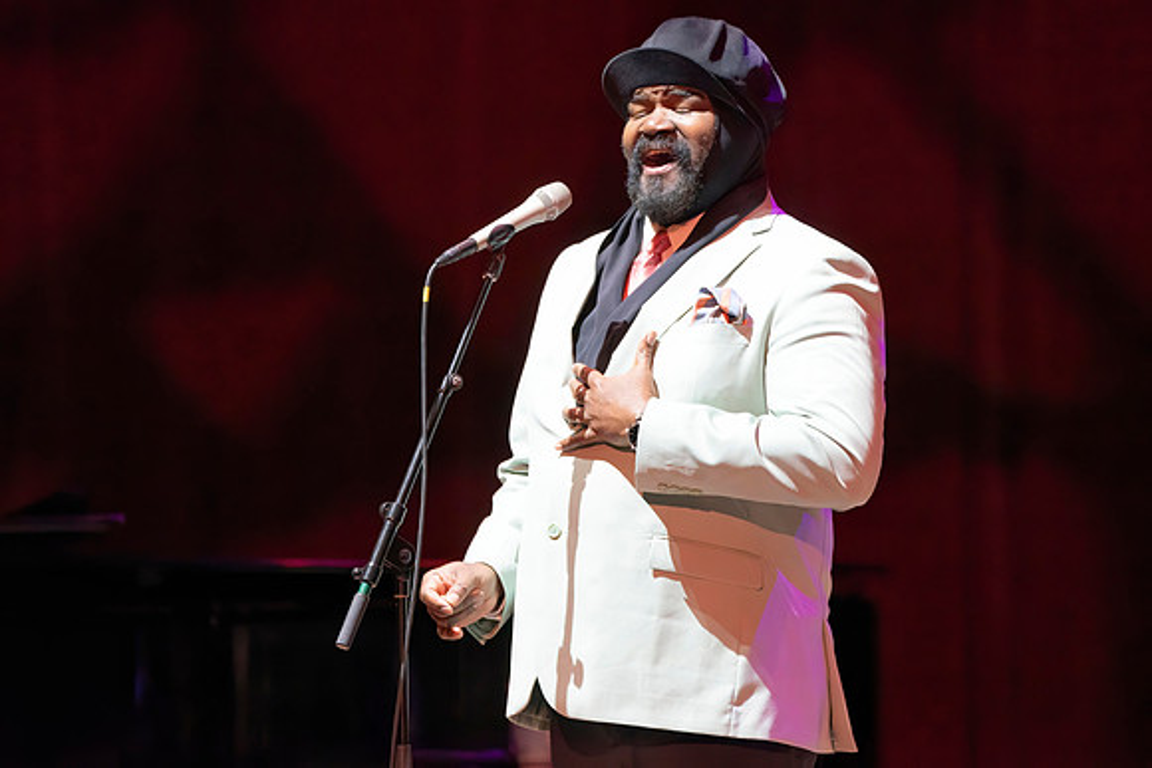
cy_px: 445
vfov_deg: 3.3
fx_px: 13293
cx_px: 576
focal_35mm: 415
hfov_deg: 5.0
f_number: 5.6
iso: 5000
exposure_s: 1/320
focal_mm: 358
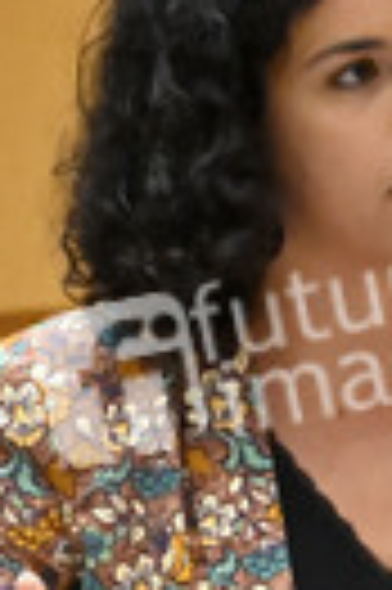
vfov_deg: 1.1
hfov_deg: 0.7
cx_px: 399
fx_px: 30098
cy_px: 585
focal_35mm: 1838
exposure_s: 1/640
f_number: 6.3
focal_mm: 600
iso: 5000
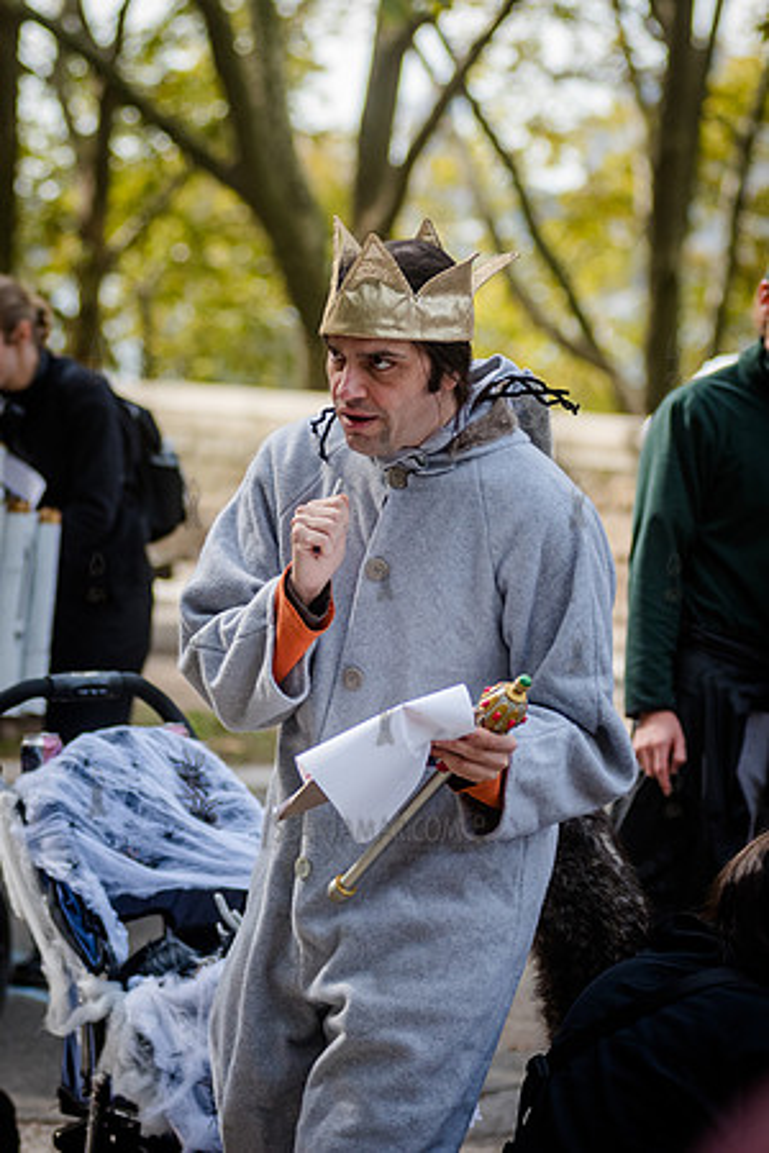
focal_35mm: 138
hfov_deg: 9.9
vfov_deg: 14.9
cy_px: 576
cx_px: 384
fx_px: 4420
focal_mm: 92
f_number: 3.5
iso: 1000
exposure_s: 1/3200
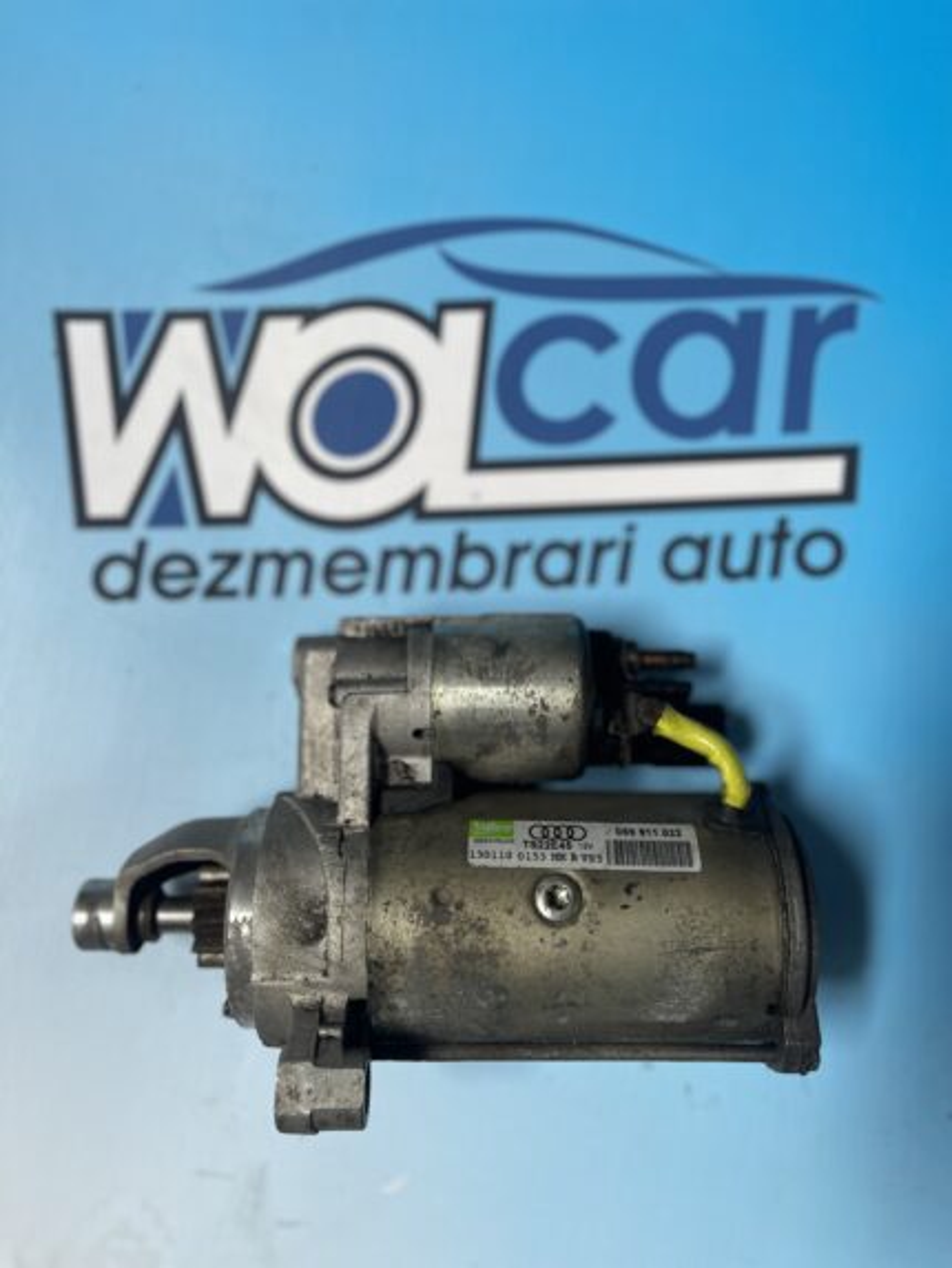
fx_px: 953
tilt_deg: -85.1
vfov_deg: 67.3
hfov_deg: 53.1
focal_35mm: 26
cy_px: 634
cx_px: 476
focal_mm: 5.1
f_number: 1.6
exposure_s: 1/121
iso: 80
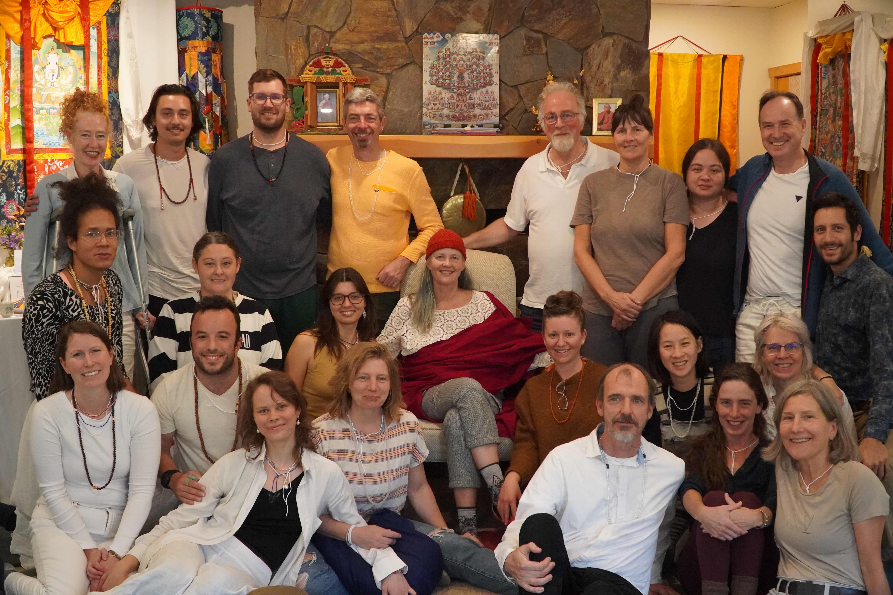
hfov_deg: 51.3
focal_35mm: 38
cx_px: 446
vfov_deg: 35.5
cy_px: 298
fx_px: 930
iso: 5000
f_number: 4
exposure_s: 1/160
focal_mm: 25
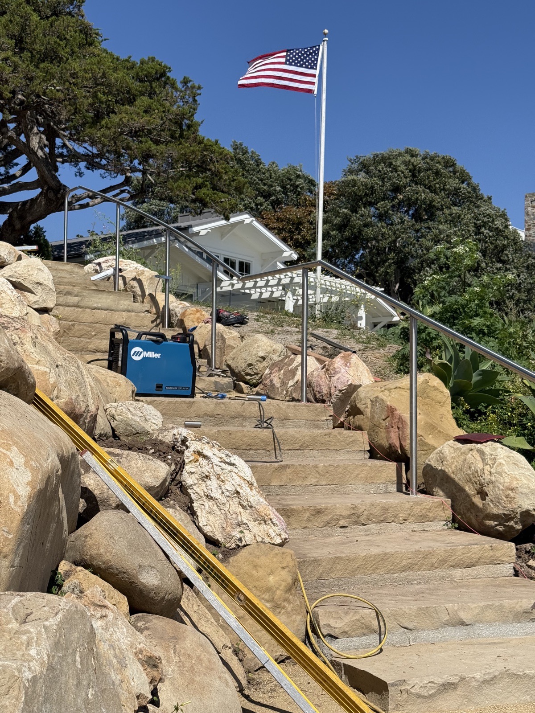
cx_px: 268
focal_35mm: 48
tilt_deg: +5.4
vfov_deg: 39.7
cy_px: 356
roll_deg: -1.5
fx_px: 989
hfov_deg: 30.3
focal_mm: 6.76
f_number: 1.78
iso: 64
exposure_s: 1/7874
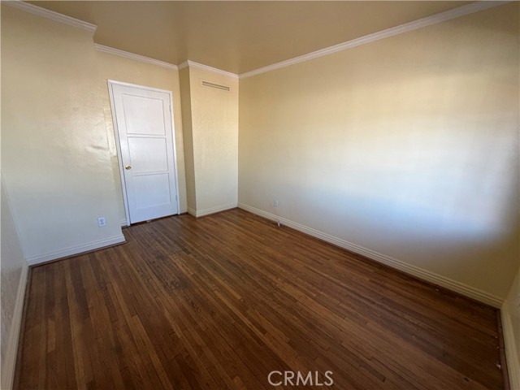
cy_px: 195
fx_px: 210
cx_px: 260
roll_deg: -1.7
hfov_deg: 102.1
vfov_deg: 85.7
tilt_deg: -15.0
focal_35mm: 14
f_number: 2.2
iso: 250
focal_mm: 2.22
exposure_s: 1/121
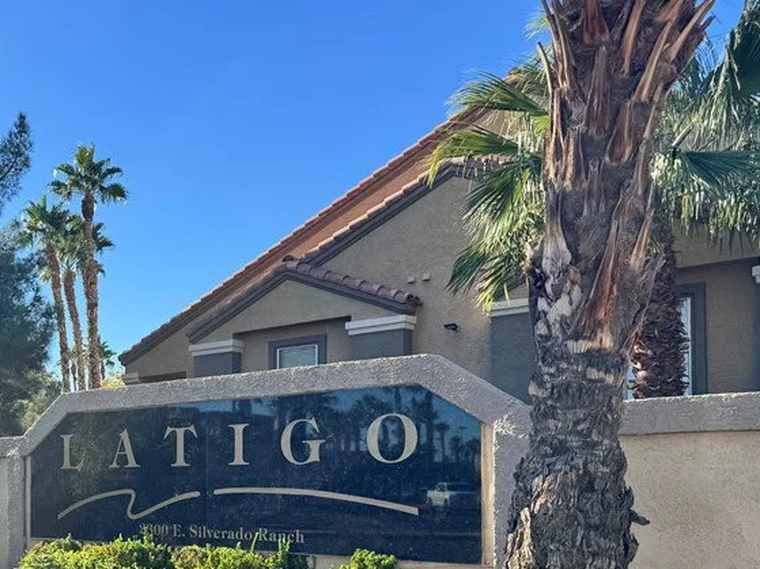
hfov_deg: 40.2
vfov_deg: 31.9
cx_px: 97
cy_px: 463
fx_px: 966
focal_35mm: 44
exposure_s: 1/1678
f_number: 1.78
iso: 80
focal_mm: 6.76
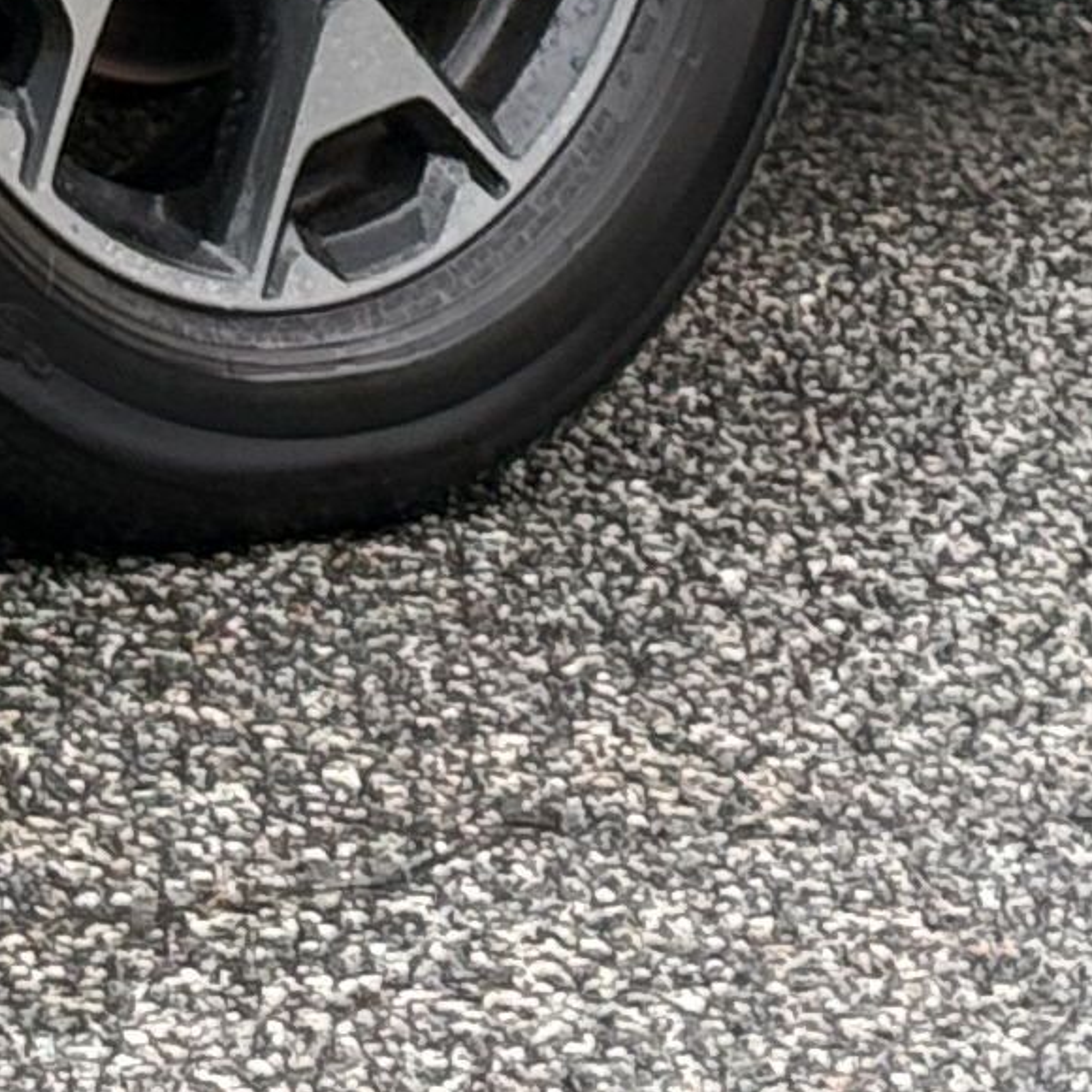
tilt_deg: +2.2
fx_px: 10529
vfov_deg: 5.7
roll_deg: +0.1
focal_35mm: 295
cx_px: -909
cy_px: -1610
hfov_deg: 5.8
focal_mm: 6.76
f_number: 1.78
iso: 80
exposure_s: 1/987
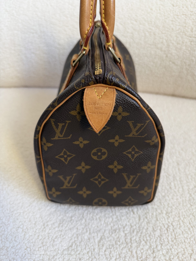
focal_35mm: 24
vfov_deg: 71.6
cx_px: 98
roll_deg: -1.7
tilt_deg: -37.5
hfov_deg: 56.8
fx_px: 181
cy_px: 130
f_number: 1.78
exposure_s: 1/121
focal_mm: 6.76
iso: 160
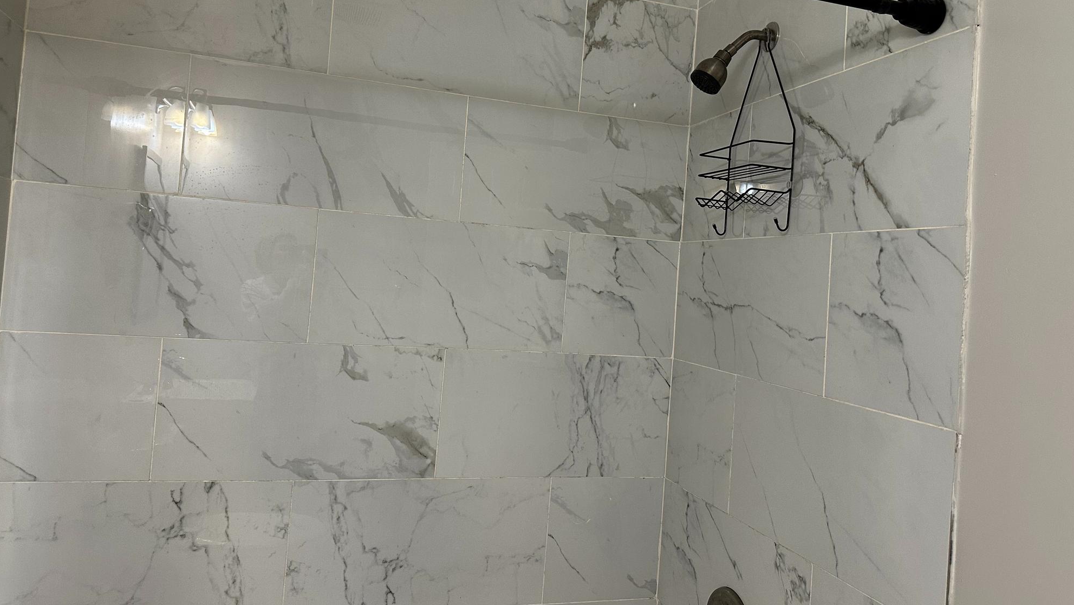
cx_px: 543
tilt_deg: +2.0
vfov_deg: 42.7
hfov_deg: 69.9
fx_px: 769
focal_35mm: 27
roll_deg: -4.7
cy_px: 249
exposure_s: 1/120
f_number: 1.78
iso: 200
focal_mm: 6.86
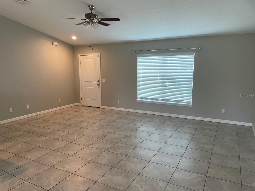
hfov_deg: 67.3
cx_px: 128
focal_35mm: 26
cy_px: 96
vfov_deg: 53.1
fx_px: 192
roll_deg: +1.0
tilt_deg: -7.8
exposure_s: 1/120
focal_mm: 4.2
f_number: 1.6
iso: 125
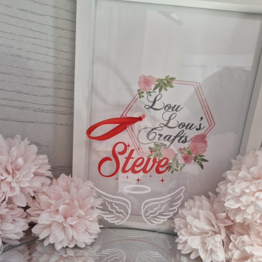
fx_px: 240
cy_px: 172
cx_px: 132
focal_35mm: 28
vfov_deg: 56.2
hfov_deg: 57.3
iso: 640
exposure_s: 1/40
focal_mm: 5.4
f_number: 1.8
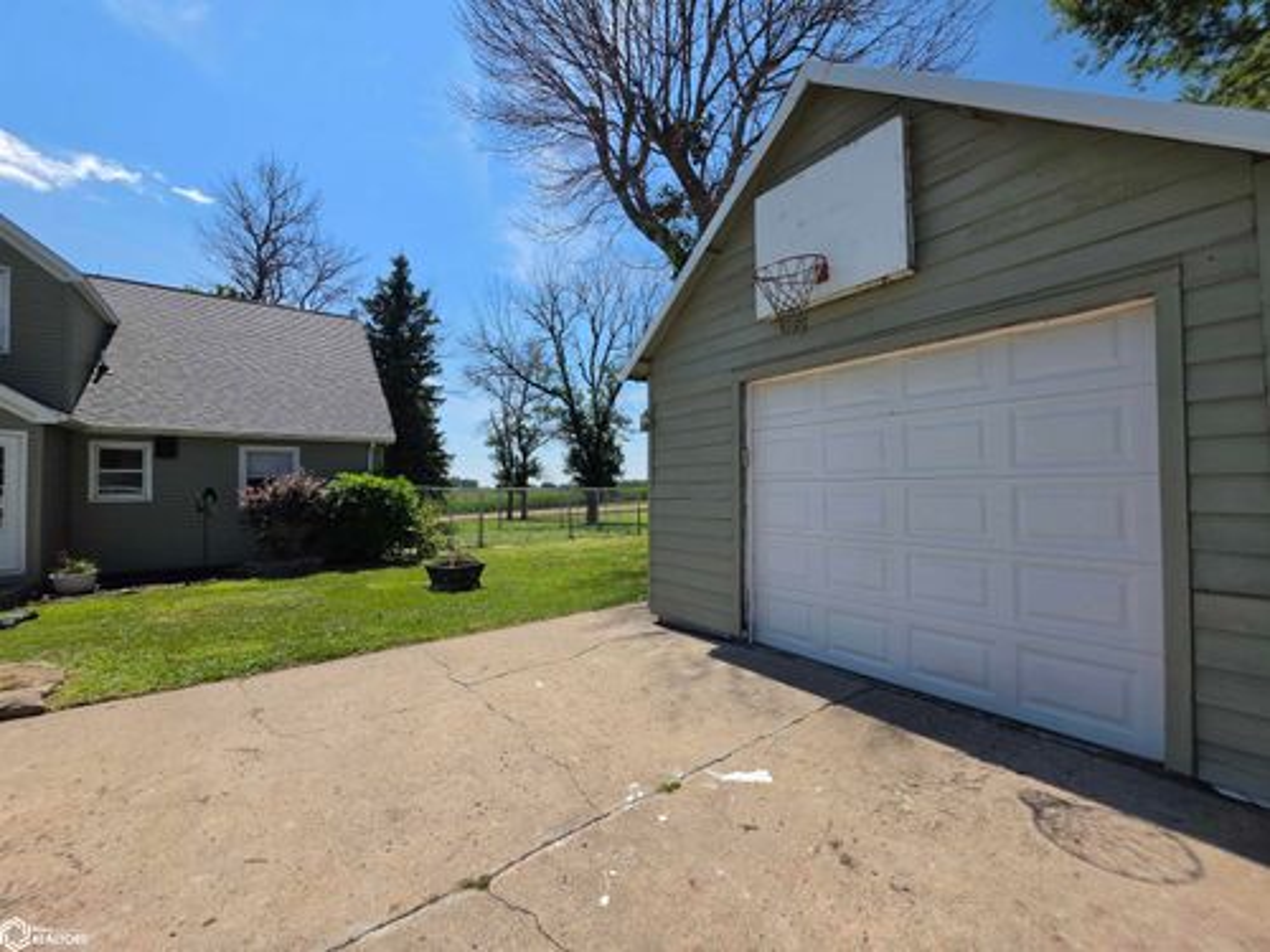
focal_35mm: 13
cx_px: 635
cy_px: 476
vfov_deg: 89.9
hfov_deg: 106.2
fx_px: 477
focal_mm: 2.2
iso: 32
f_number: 1.9
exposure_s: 1/1894
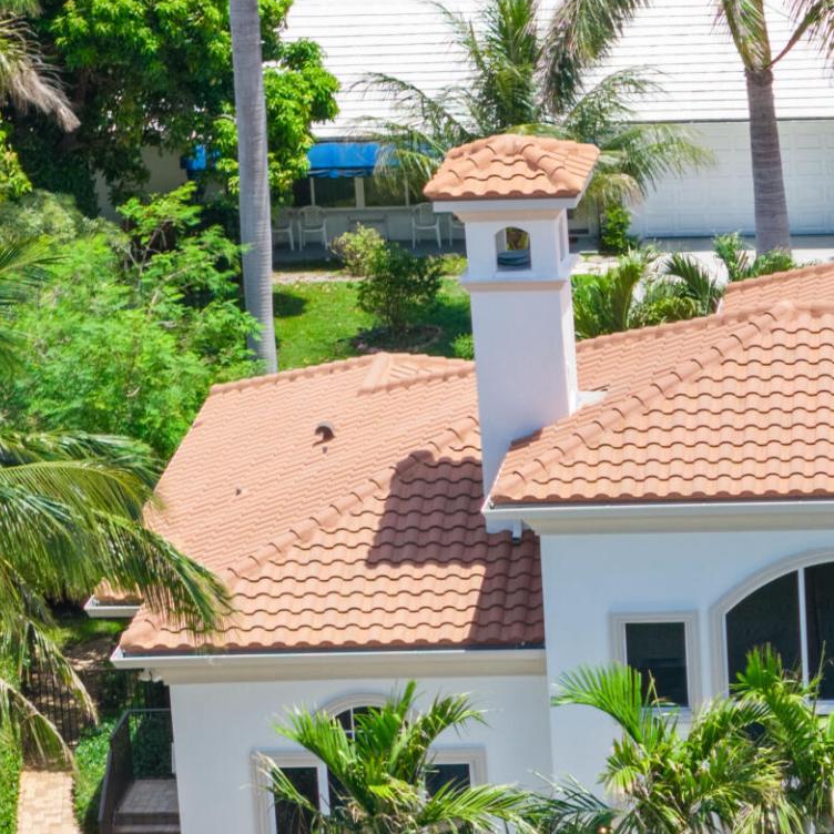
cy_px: 808
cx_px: 1447
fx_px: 6460
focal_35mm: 237
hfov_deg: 7.2
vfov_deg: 7.4
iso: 100
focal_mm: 19.35
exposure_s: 1/240
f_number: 2.8
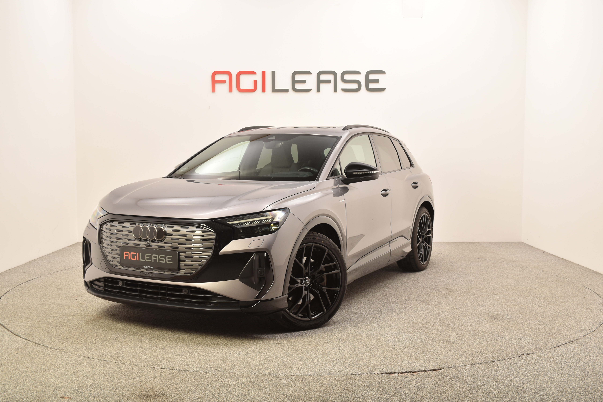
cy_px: 201
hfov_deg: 49.5
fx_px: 653
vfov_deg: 34.2
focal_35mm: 39
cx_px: 302
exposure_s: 1/200
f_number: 7.1
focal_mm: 26
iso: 100
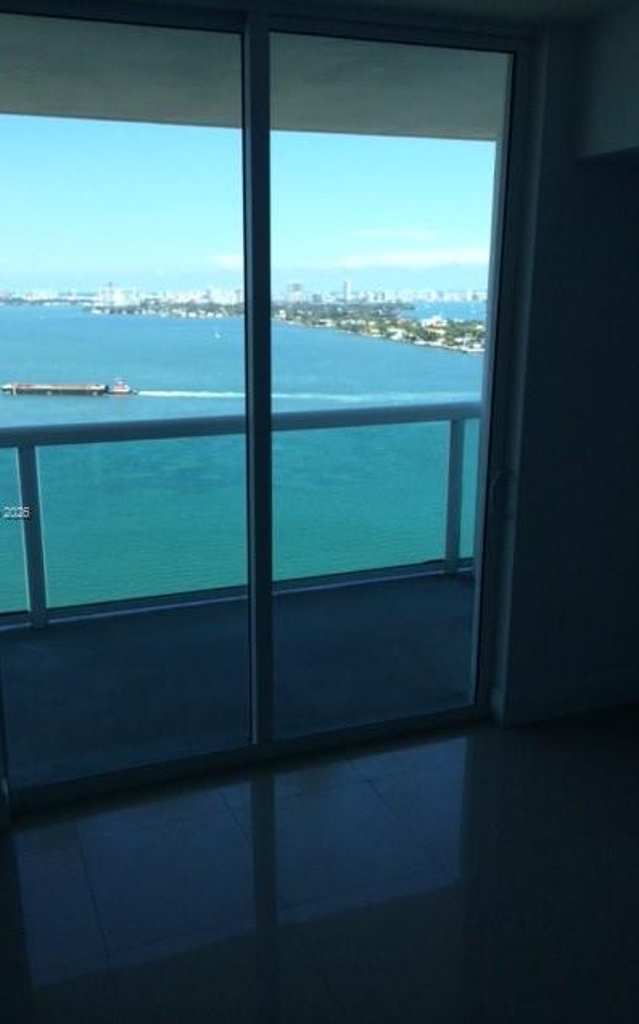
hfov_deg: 39.2
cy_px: 514
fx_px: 892
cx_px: 256
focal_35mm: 32
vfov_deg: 59.7
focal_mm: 4.12
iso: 32
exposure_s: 1/1053
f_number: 2.2
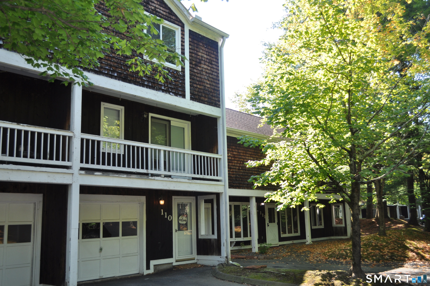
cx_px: 215
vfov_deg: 36.8
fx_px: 429
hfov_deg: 53.2
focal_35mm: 36
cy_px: 143
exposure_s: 1/200
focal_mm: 24
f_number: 4.5
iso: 200
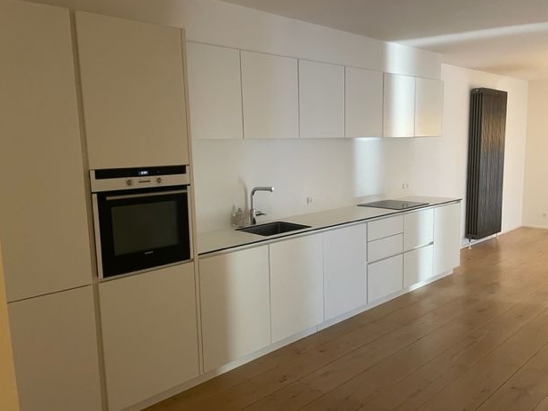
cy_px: 208
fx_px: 427
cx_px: 266
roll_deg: +1.4
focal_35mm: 27
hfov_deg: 65.3
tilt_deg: -7.3
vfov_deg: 51.4
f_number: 1.6
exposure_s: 1/50
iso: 400
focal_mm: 4.2
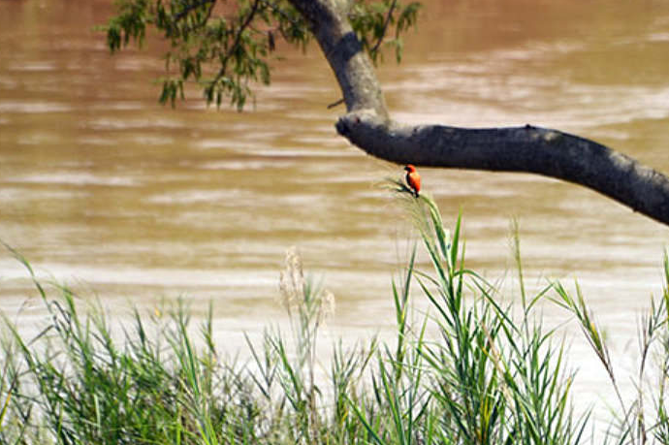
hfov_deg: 4.7
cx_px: 439
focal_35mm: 435
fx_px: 8078
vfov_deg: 3.2
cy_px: 149
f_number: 5.6
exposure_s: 1/1600
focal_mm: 300
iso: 320
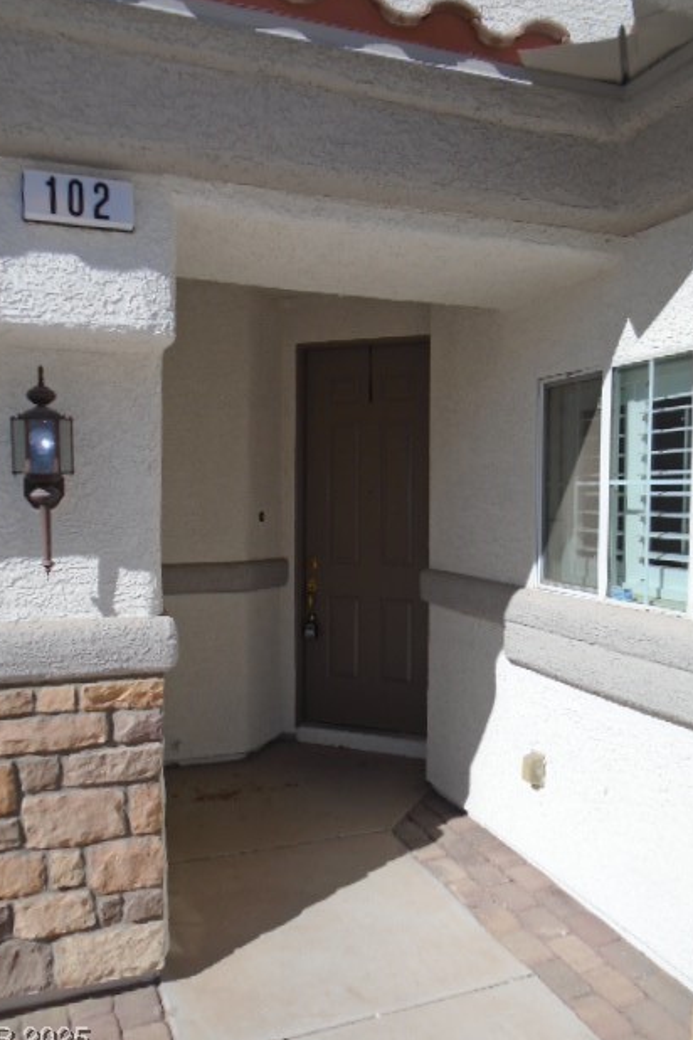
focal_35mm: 28
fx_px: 808
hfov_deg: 46.4
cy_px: 528
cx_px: 352
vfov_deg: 65.5
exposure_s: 1/250
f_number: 8
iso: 100
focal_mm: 4.6
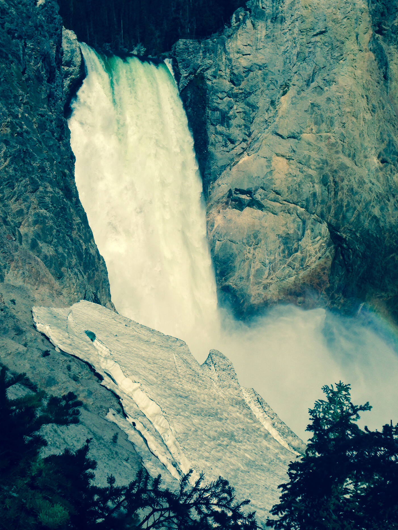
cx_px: 209
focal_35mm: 36
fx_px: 552
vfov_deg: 51.3
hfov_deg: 39.7
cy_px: 243
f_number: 2.4
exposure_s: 1/6024
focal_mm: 4.12
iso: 50
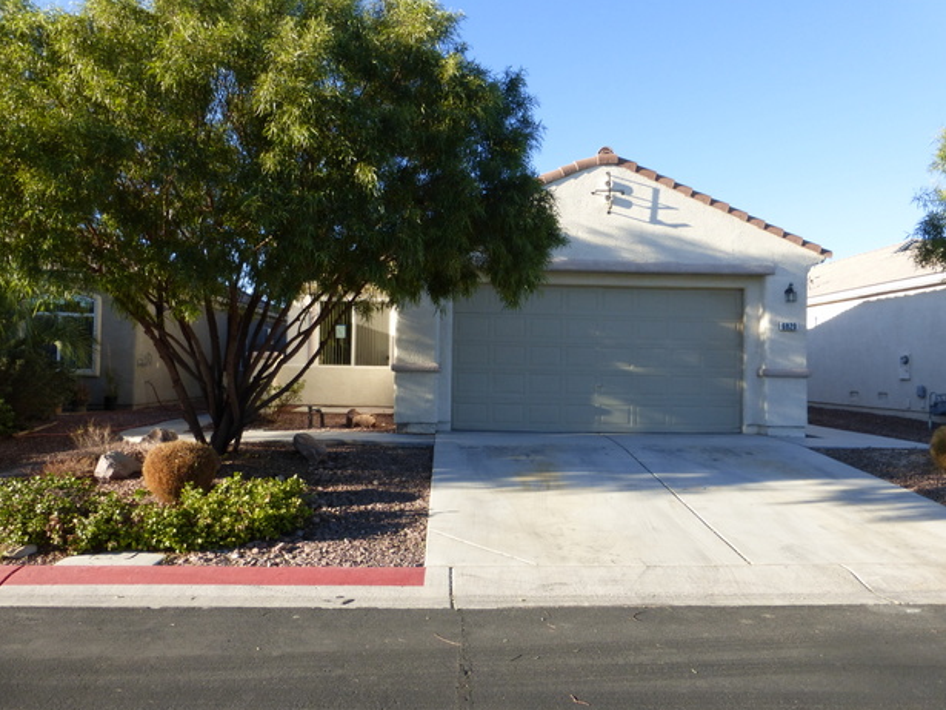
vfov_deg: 53.1
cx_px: 480
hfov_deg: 67.3
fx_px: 711
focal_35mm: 26
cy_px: 347
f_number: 4
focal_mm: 4.3
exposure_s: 1/250
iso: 100
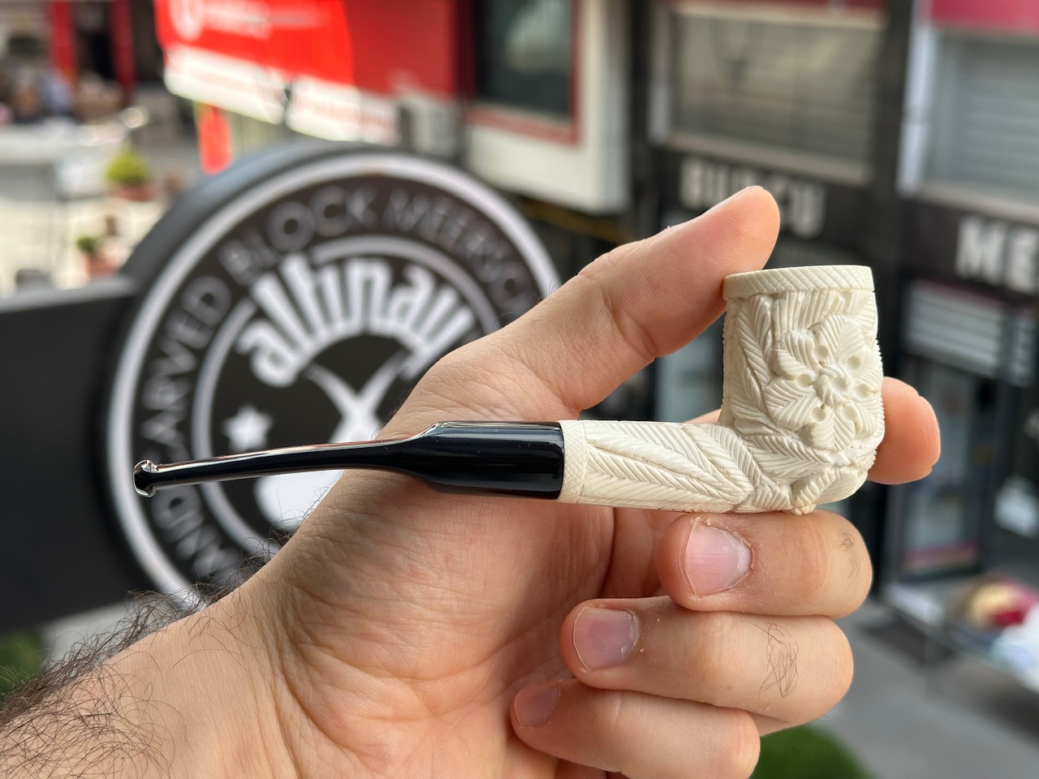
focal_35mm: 48
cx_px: 520
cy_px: 390
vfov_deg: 30.3
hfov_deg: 39.7
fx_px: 1441
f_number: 1.78
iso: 64
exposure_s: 1/681
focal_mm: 6.86
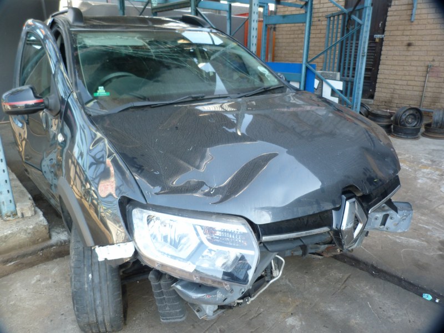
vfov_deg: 54.9
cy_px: 166
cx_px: 222
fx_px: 321
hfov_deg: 69.4
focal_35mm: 25
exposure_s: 1/60
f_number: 2.8
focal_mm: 4.5
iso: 100
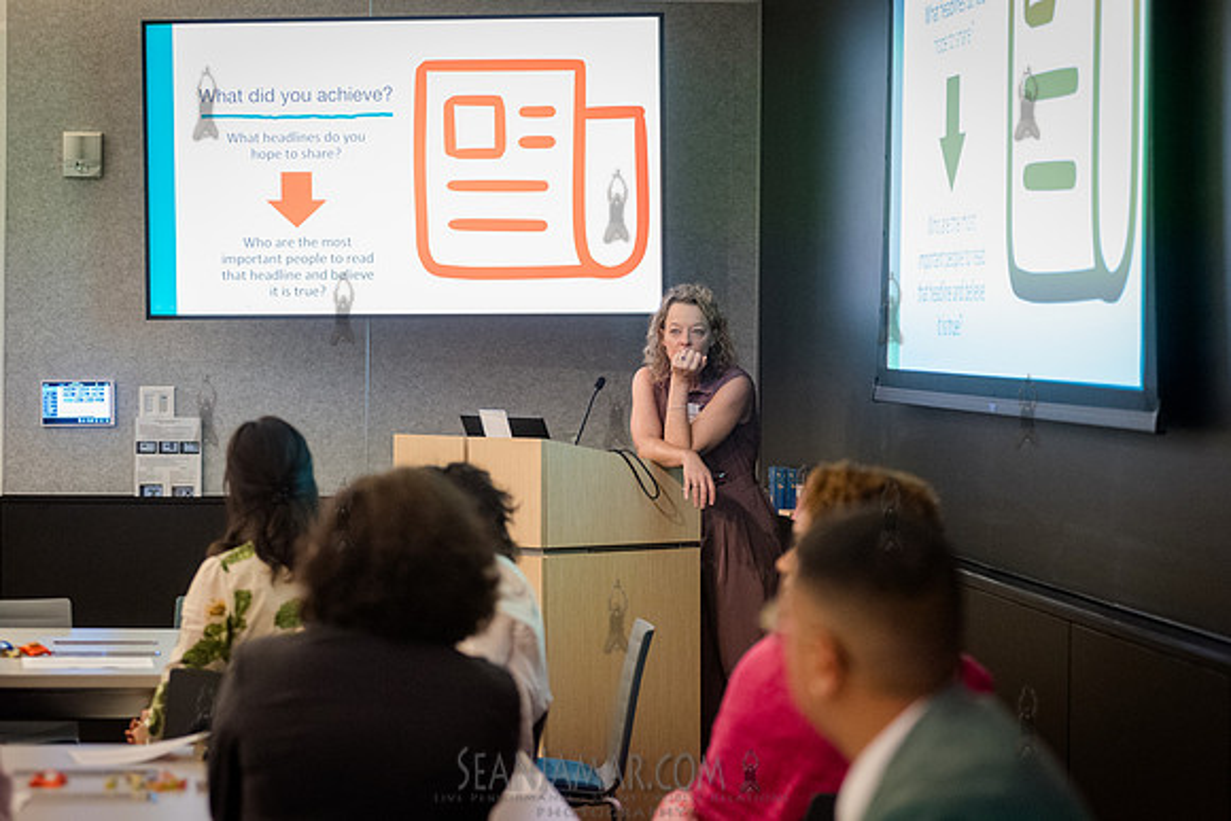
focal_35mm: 107
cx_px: 616
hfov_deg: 19.1
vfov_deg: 12.8
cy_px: 410
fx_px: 3654
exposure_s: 1/320
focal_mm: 105
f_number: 3.5
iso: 6400
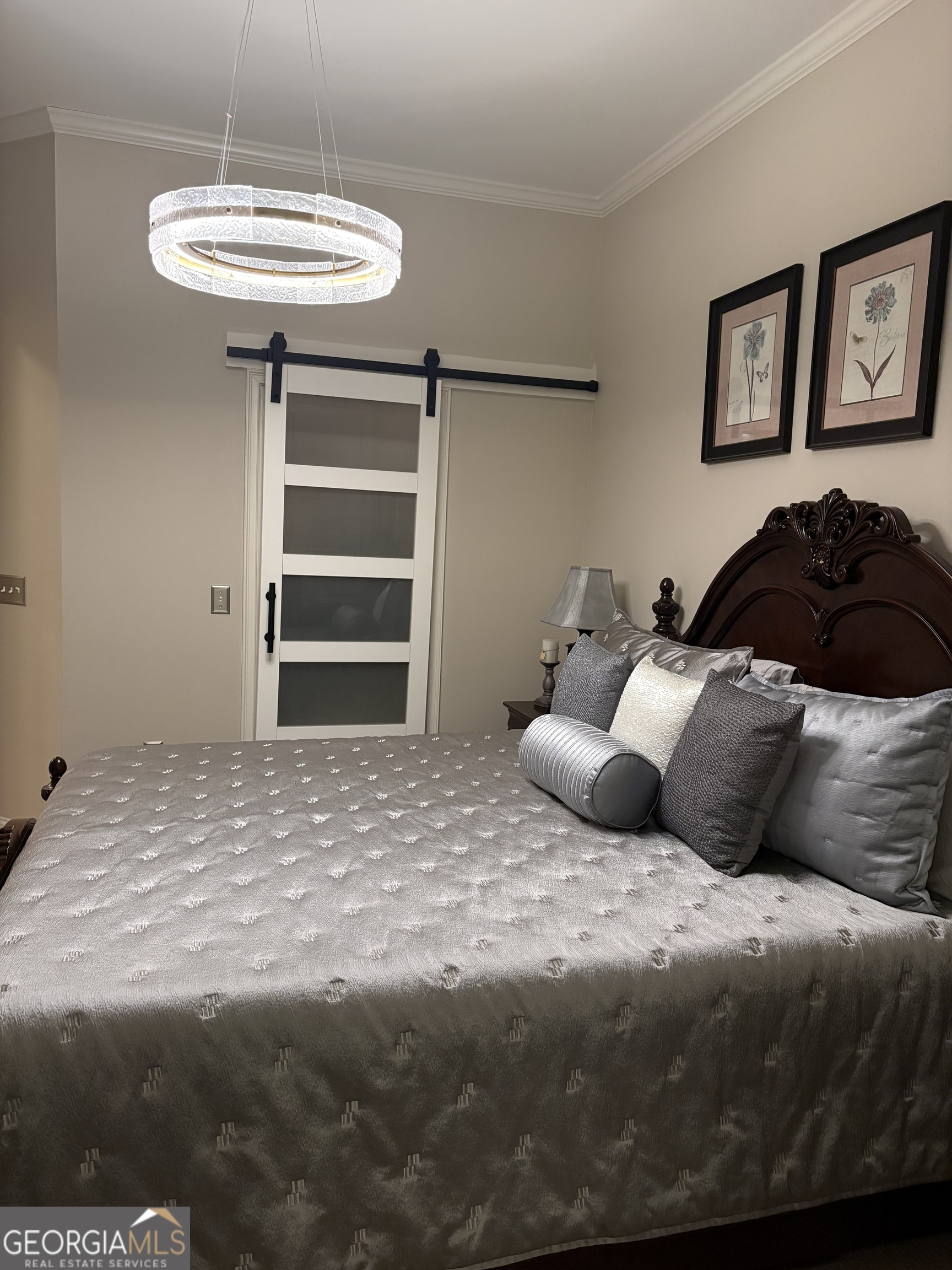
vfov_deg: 67.3
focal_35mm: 26
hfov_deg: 53.1
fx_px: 953
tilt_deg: -6.5
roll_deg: -2.8
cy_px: 635
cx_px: 476
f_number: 1.6
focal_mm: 5.96
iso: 320
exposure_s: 1/60
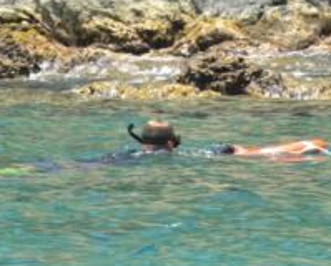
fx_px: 8844
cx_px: -125
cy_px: 212
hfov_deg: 2.1
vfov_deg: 1.7
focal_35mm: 901
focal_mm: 200
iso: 200
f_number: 16
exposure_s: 1/80
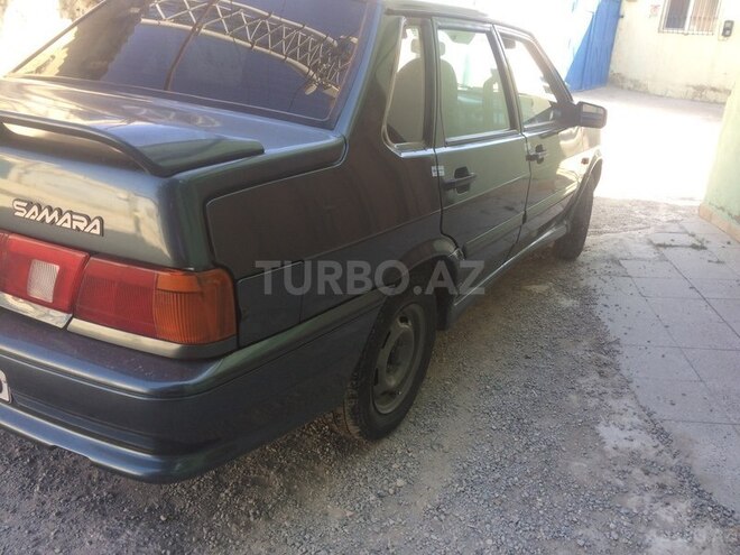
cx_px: 370
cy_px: 278
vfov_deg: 48.2
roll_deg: -3.6
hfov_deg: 61.7
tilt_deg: -21.7
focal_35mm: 29
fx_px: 620
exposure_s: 1/162
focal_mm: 4.15
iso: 32
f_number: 2.2
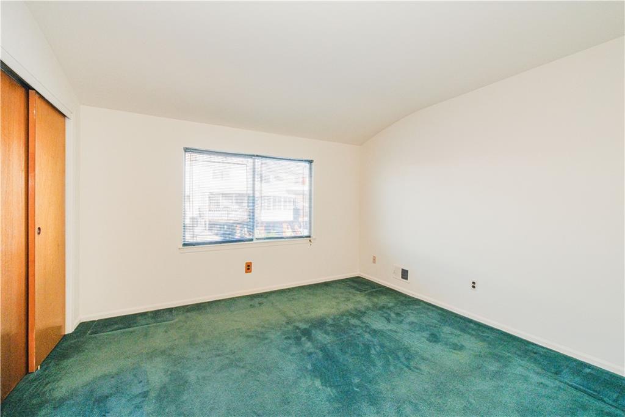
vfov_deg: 77.3
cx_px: 312
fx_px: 260
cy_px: 208
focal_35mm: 15
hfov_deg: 100.4
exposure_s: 1/60
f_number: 8
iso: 800
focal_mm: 10
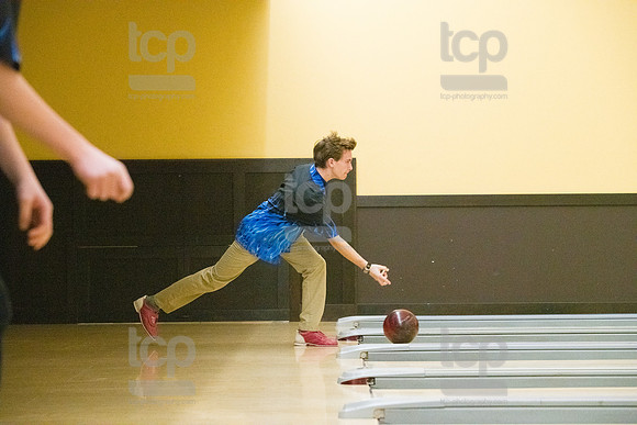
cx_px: 318
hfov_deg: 18.6
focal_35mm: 110
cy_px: 212
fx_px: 1947
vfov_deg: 12.5
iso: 10000
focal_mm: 110
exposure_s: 1/1000
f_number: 4.5
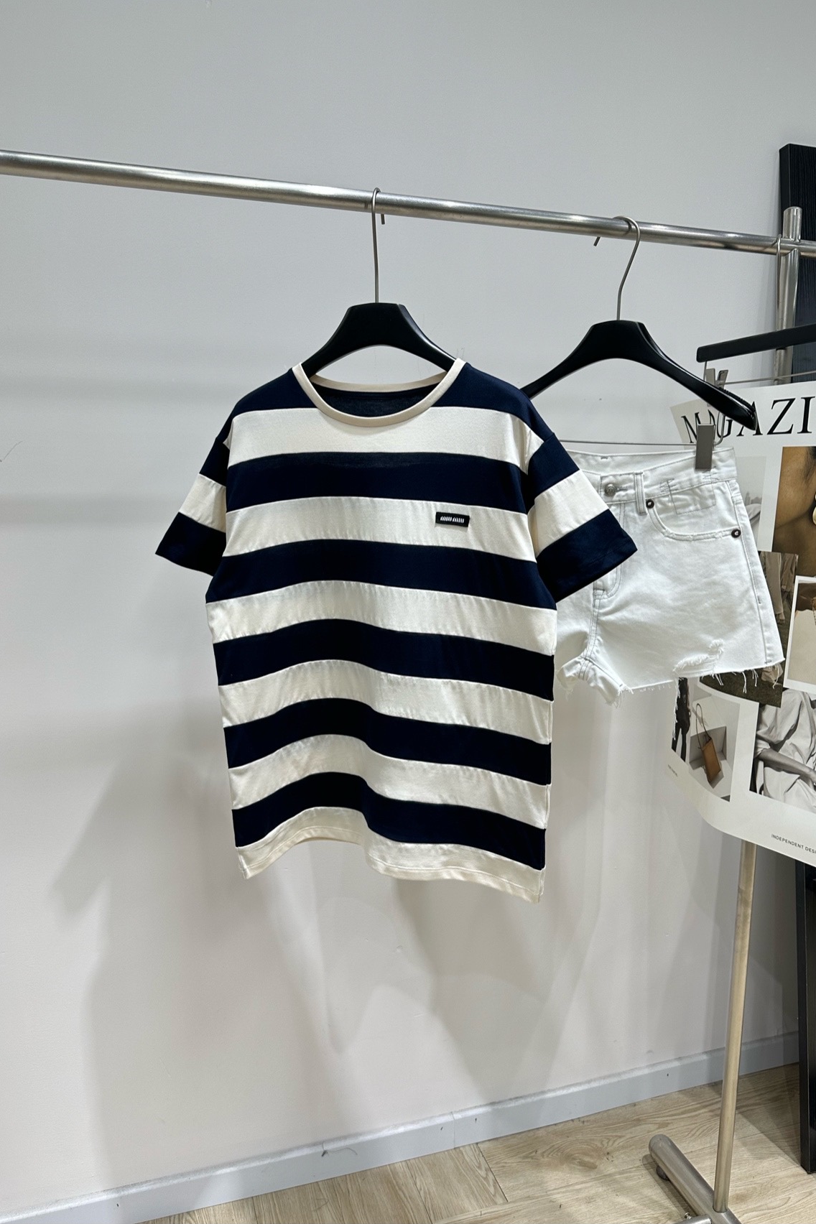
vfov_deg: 71.5
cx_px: 402
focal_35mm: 25
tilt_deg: -9.1
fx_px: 850
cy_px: 612
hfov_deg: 51.3
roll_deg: -1.1
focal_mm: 6.86
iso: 100
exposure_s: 1/121
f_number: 1.78
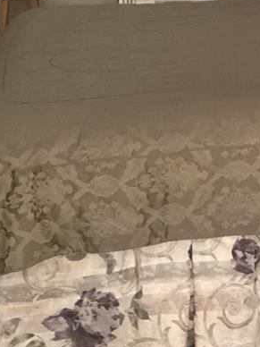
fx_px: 961
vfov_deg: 19.2
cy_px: -78
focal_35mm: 96
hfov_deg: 14.9
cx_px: 314
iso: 400
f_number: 2.4
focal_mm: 3.3
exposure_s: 1/40
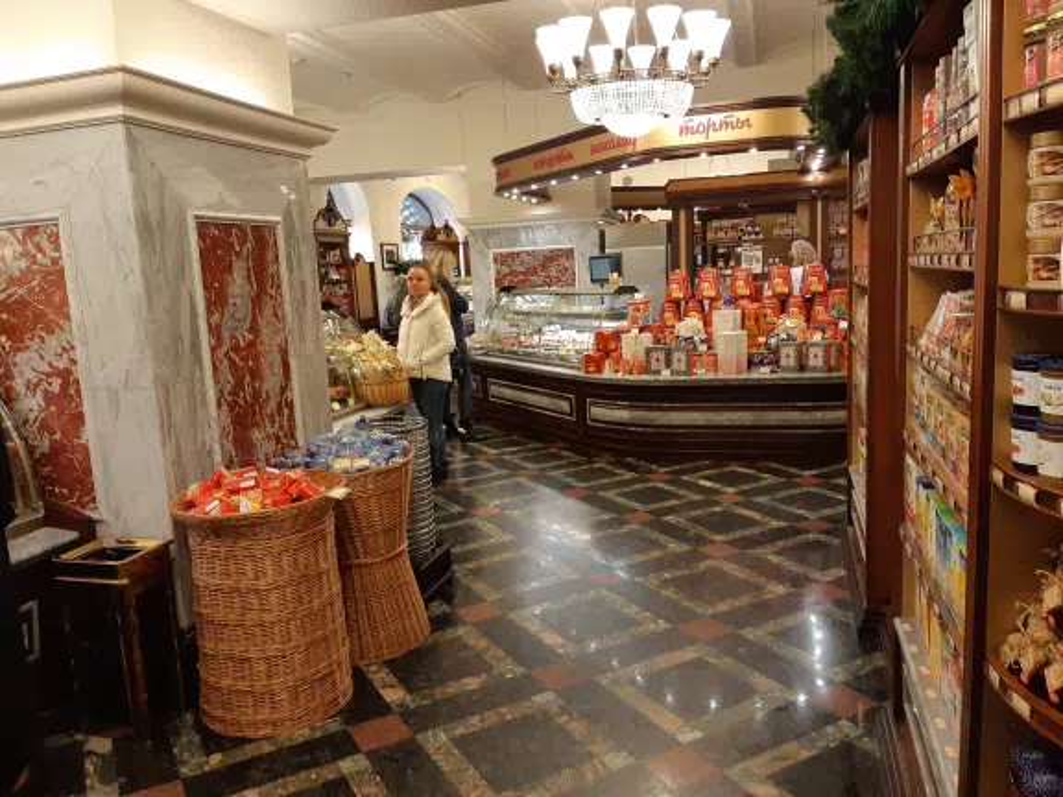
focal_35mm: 26
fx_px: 798
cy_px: 398
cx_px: 532
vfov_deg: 53.1
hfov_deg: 67.3
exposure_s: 1/50
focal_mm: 3.93
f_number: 1.7
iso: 80
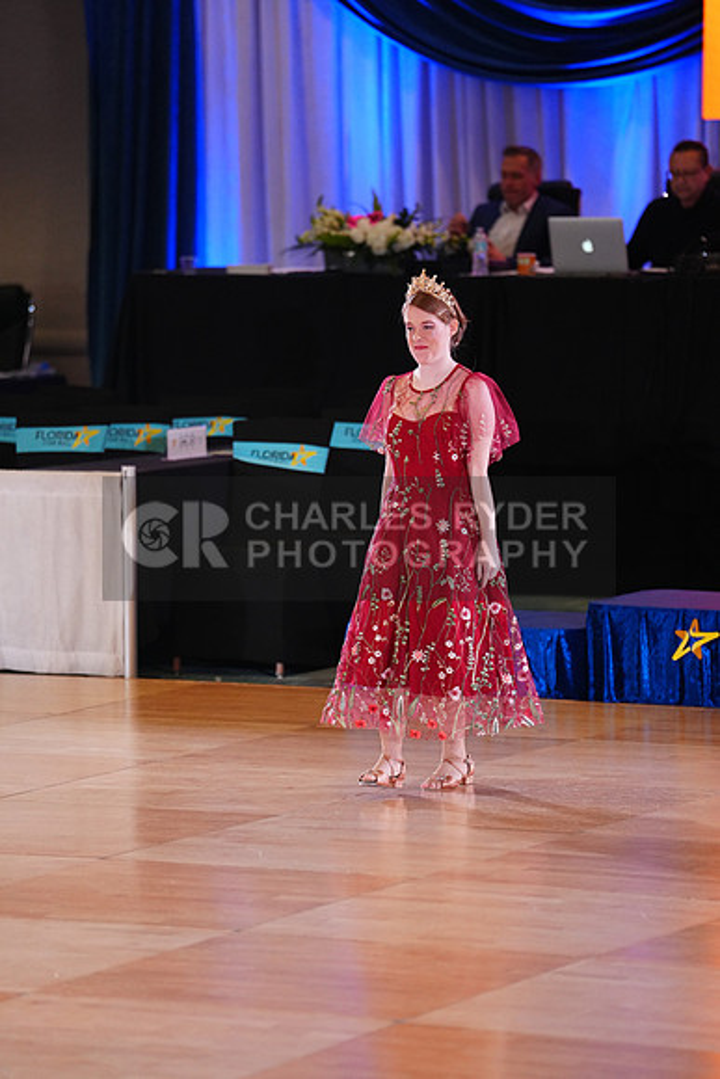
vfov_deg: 11.4
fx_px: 5396
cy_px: 540
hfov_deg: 7.6
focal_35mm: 180
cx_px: 360
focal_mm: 180
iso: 2500
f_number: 2.8
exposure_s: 1/500
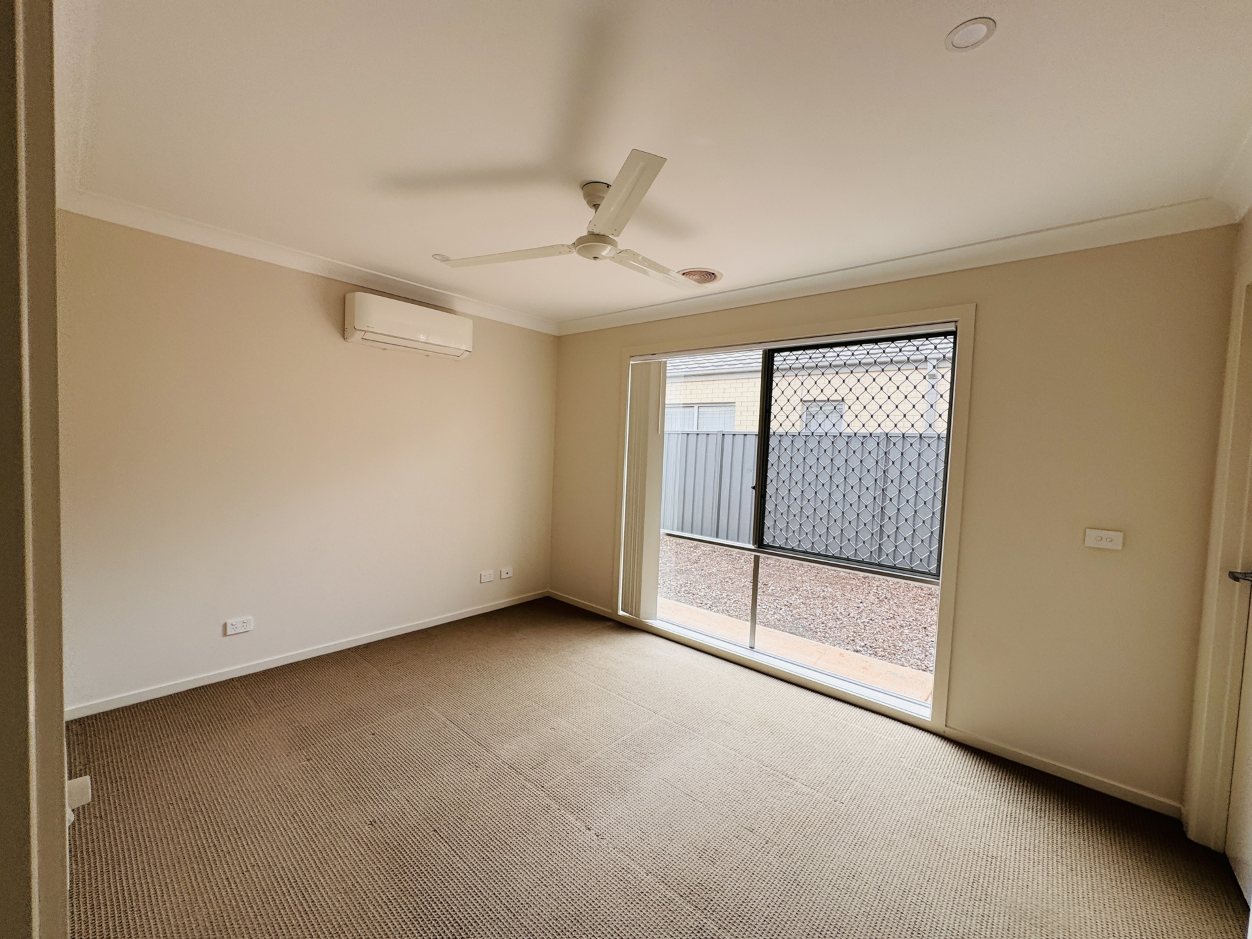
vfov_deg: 85.7
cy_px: 470
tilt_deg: -2.6
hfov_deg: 102.1
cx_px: 626
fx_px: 506
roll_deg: -2.9
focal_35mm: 14
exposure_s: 1/195
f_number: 2.2
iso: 40
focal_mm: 2.22
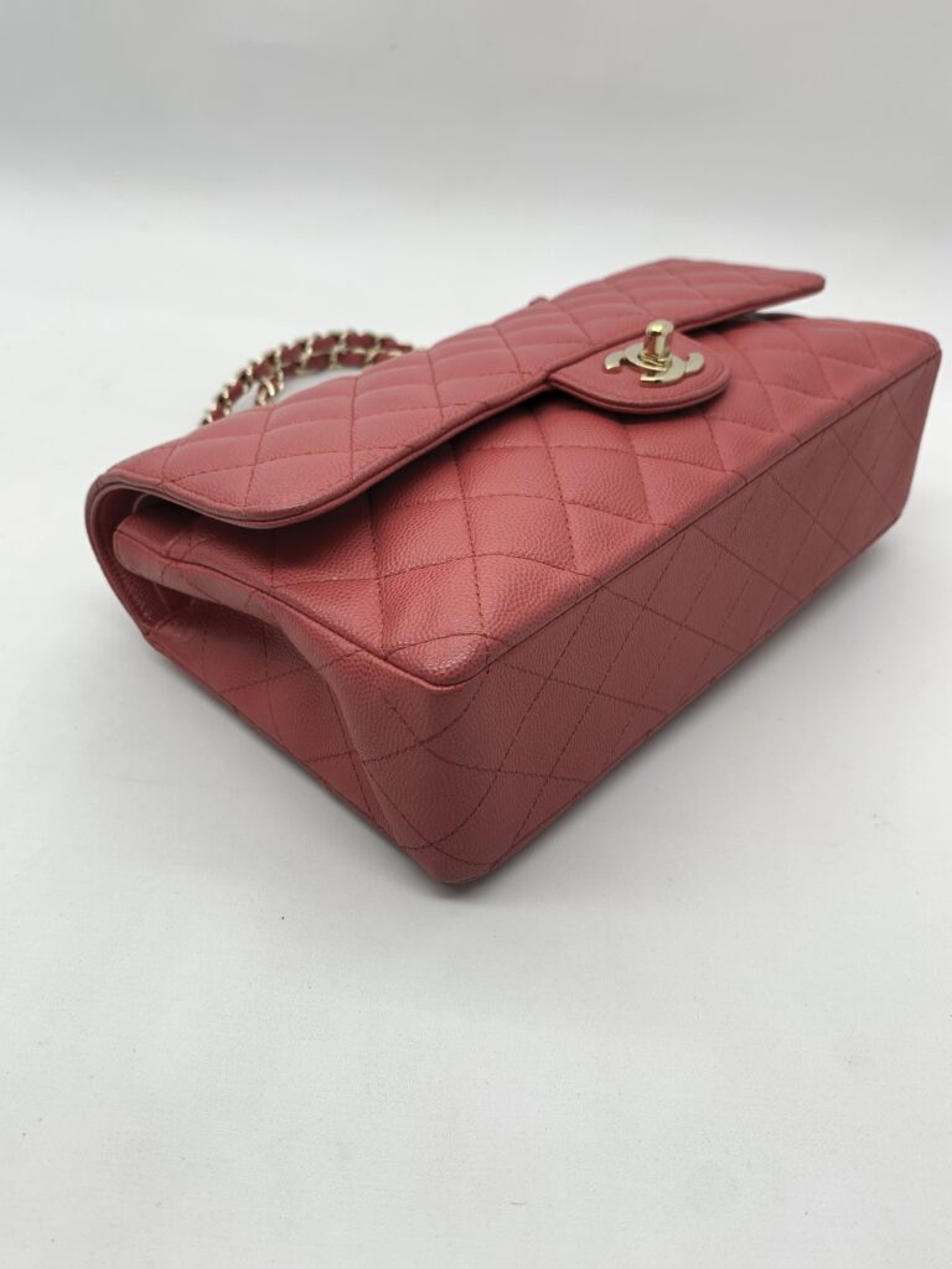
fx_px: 953
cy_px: 634
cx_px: 476
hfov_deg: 53.1
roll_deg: -4.5
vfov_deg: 67.3
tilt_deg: -36.5
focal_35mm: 26
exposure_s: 1/100
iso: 32
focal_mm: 4.25
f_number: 1.8
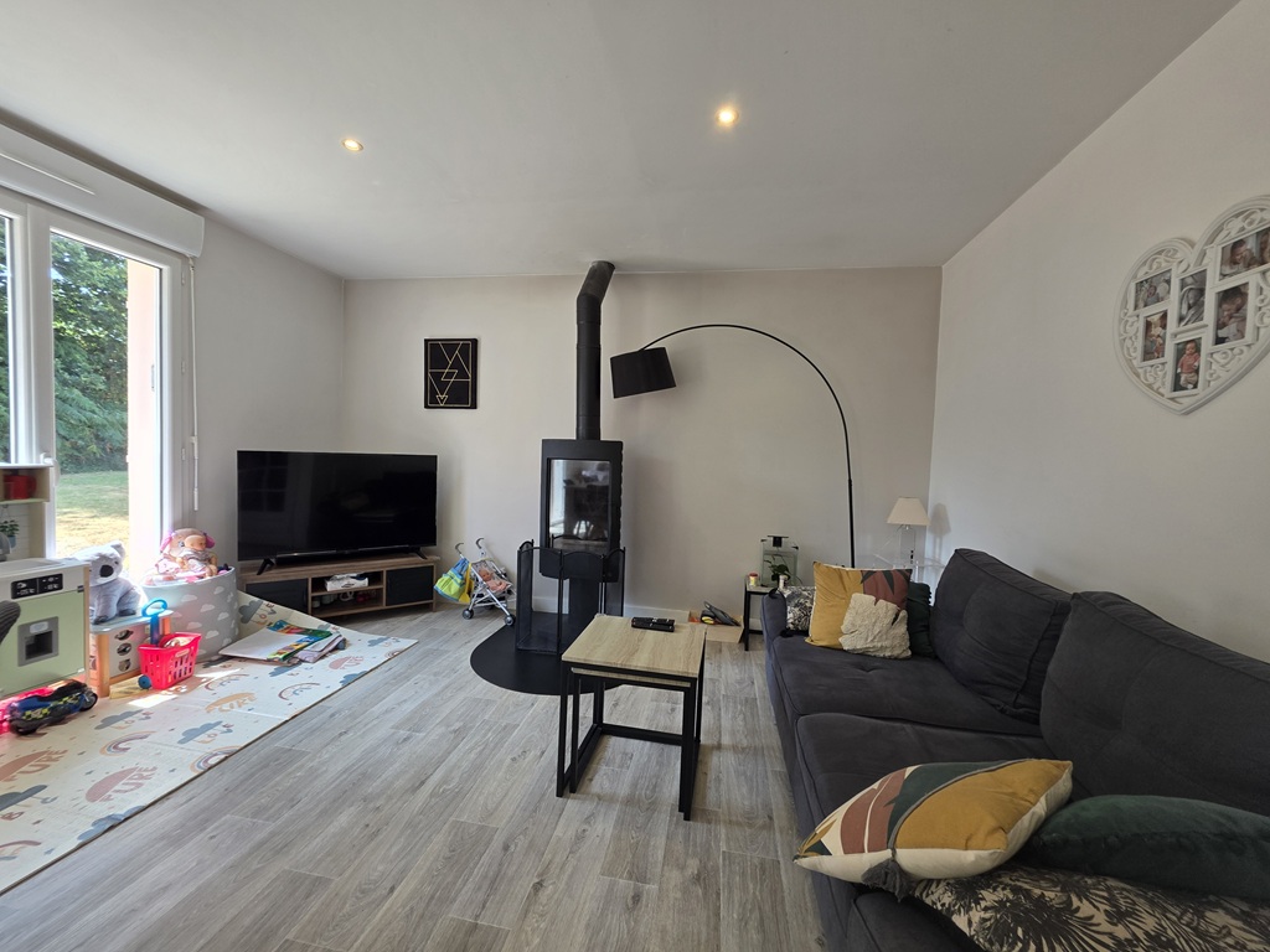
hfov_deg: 106.2
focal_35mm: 13
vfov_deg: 89.9
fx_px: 477
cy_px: 476
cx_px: 635
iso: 40
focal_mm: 2.2
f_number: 1.9
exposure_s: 1/100
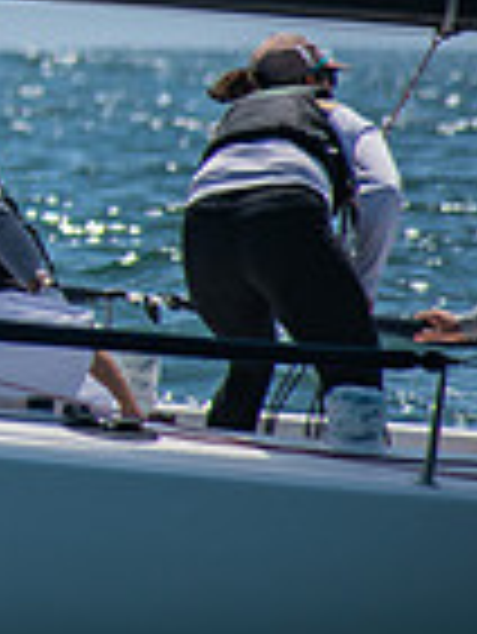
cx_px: -801
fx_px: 23941
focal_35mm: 1305
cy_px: -146
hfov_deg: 1.1
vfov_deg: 1.5
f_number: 6.3
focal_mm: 220
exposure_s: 1/1250
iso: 200
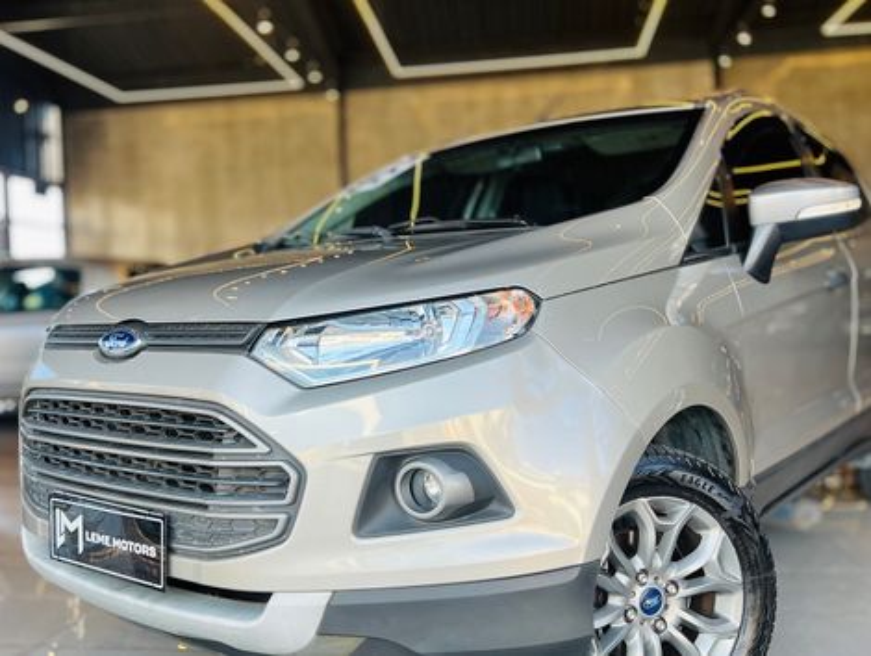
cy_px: 328
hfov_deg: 67.2
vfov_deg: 53.2
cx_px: 436
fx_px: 655
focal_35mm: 26
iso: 40
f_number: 1.5
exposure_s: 1/202
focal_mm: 5.7
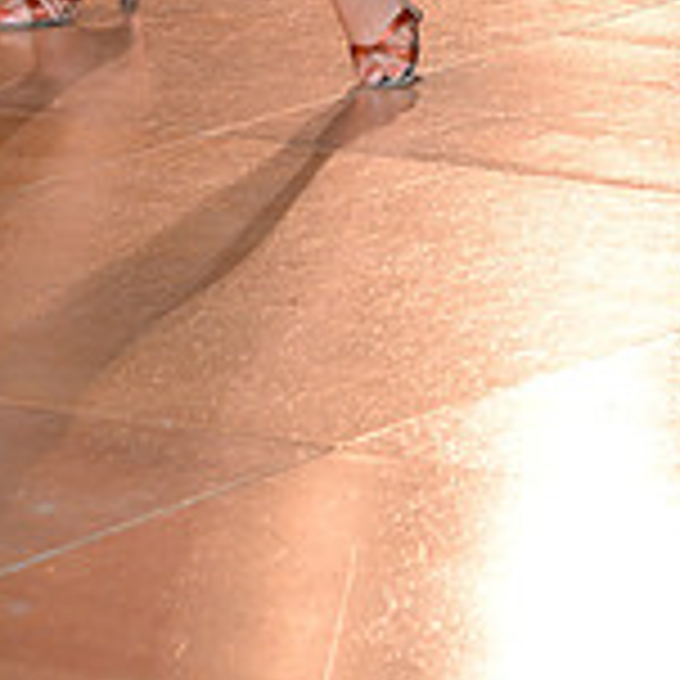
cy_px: -536
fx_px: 6645
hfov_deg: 5.9
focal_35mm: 299
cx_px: 417
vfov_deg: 5.8
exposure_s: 1/200
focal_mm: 92
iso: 2000
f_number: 4.5
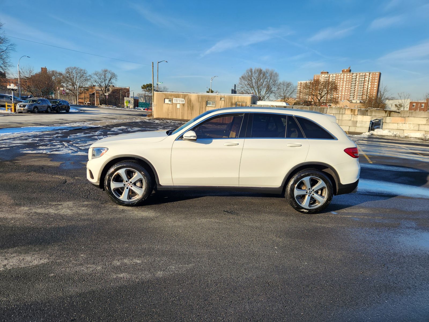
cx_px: 214
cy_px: 161
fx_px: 285
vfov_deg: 58.9
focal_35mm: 23
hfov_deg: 73.9
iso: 20
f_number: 1.8
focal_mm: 5.4
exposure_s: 1/1369
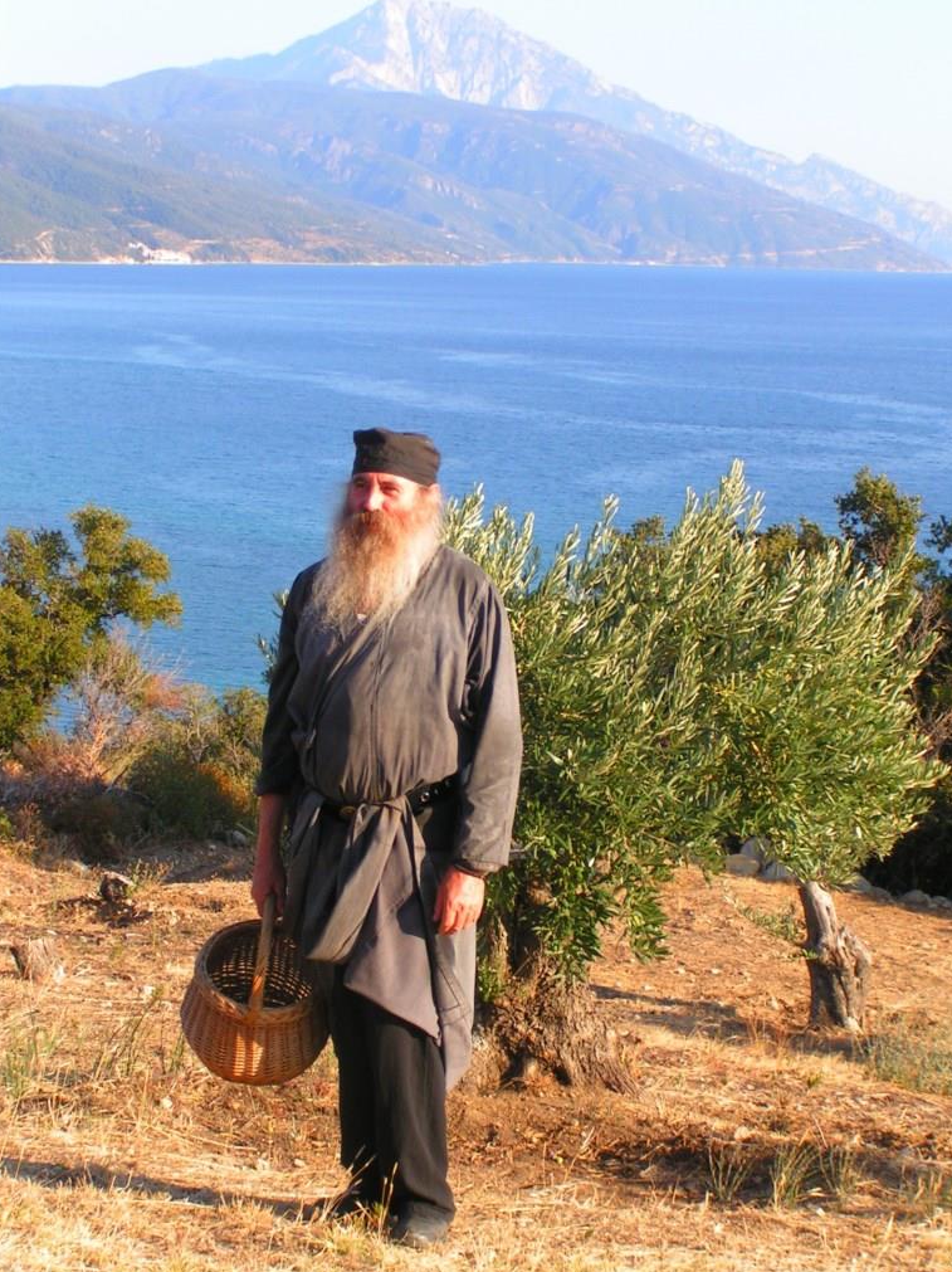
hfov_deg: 19.4
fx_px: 2790
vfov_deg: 25.7
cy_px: 634
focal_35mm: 76
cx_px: 473
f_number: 5
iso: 50
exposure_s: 1/200
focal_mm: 11.5
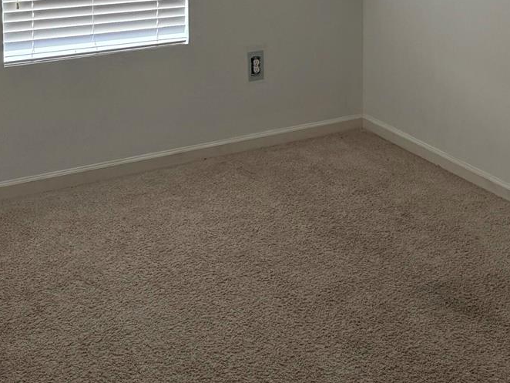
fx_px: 855
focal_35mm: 58
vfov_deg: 23.4
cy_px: -59
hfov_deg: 33.1
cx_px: 317
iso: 320
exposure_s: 1/60
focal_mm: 6.76
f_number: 1.78
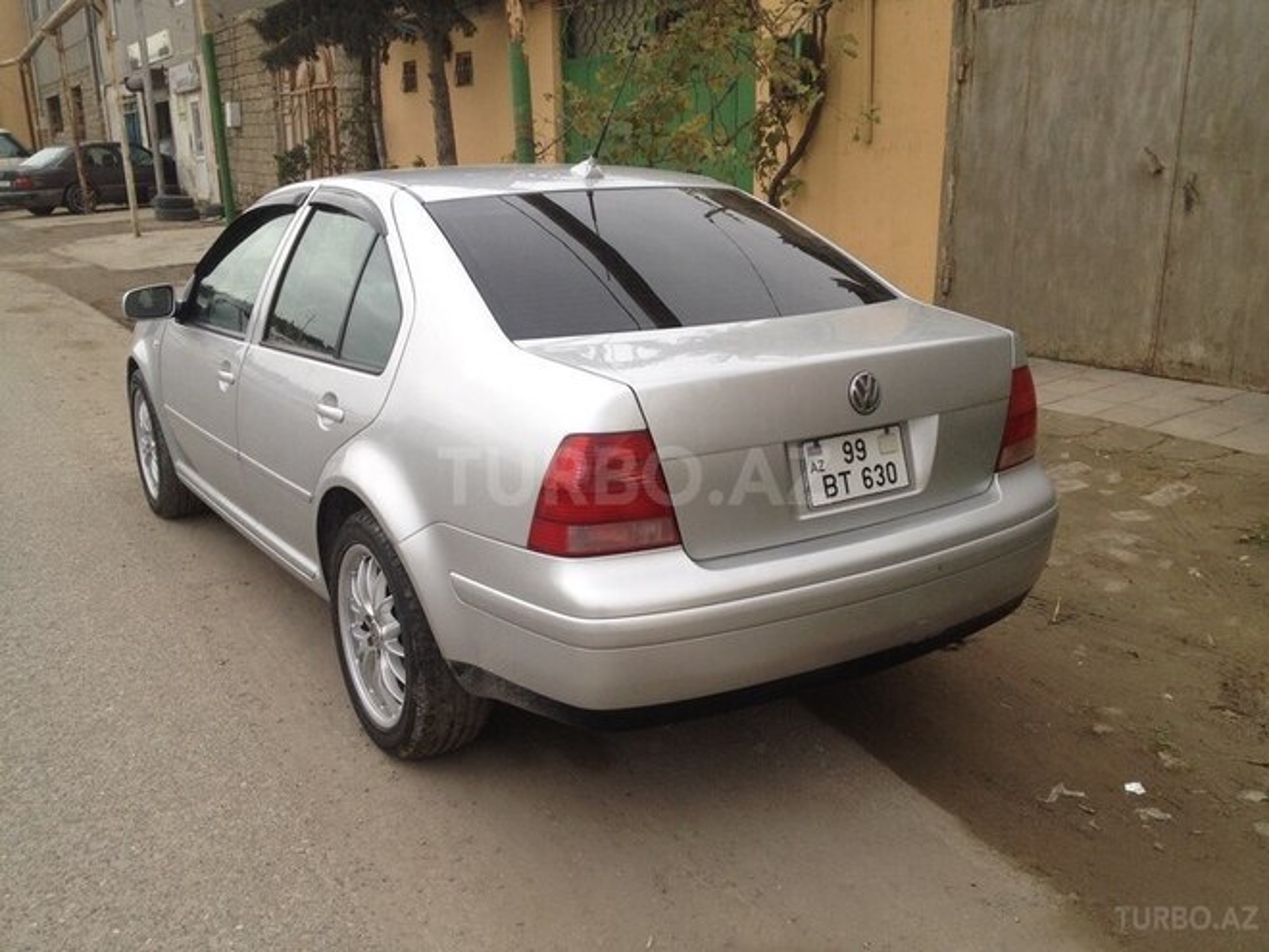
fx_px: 1283
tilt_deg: -16.4
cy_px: 476
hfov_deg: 52.6
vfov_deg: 40.7
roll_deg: +0.6
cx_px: 634
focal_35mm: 35
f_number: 2.4
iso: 64
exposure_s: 1/120
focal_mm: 4.28
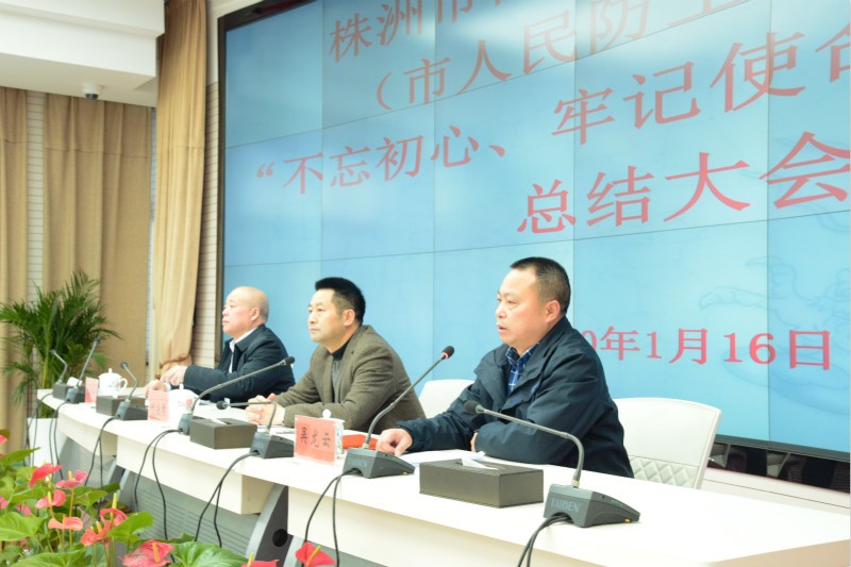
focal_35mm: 46
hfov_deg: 42.8
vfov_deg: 29.2
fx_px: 1087
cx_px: 426
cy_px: 284
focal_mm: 46
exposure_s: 1/30
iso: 2500
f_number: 9.5
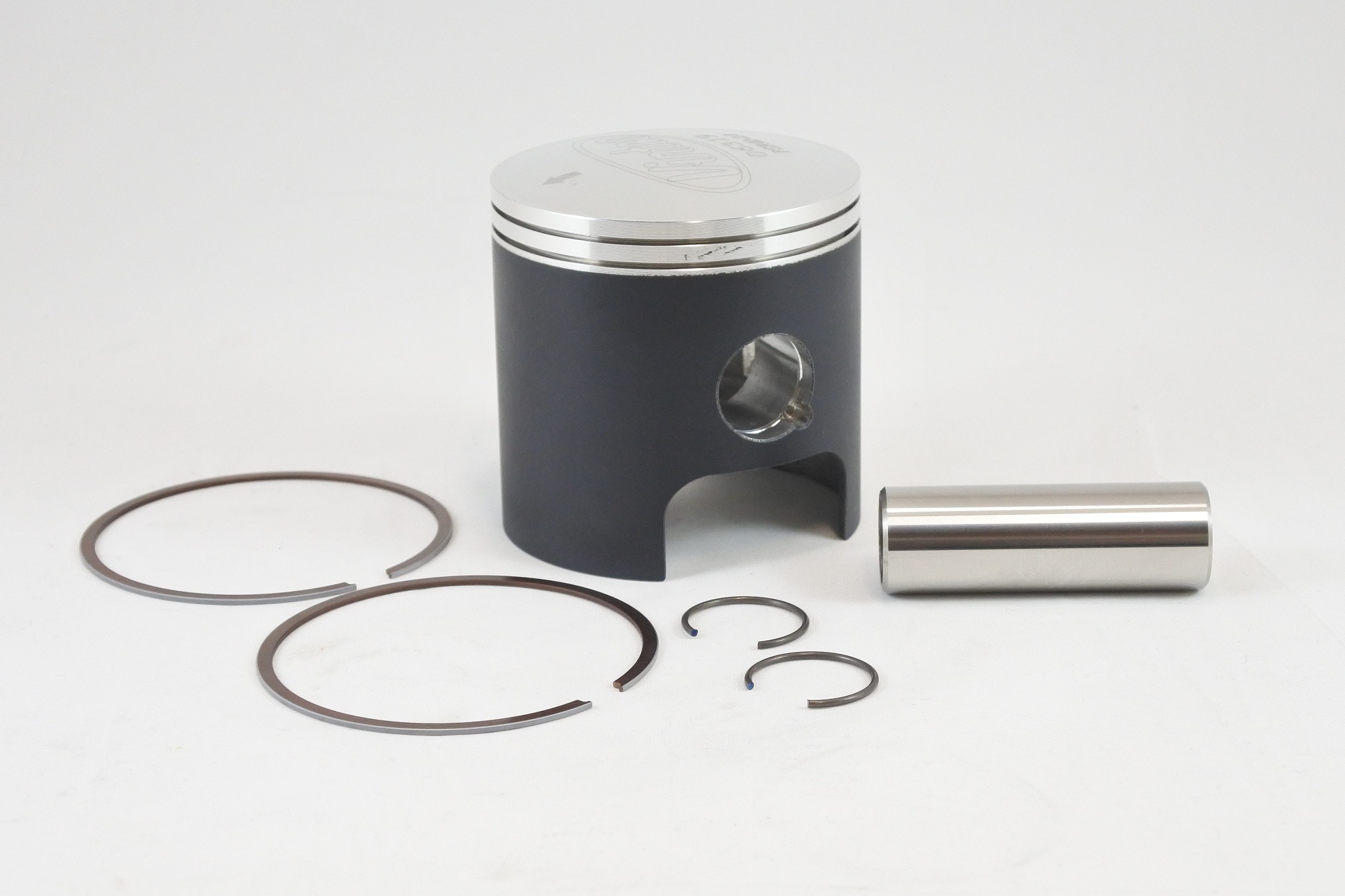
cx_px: 672
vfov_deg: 24.2
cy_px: 448
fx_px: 2092
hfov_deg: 35.6
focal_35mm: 56
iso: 640
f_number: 4.8
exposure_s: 1/125
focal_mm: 21
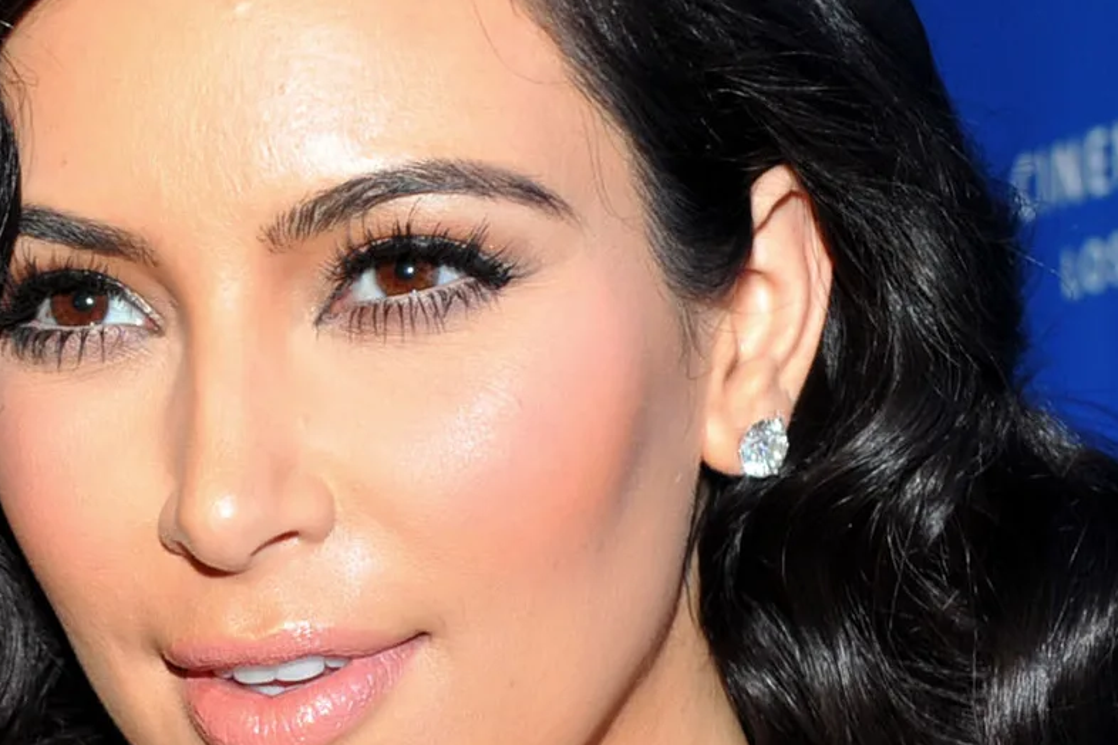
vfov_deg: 9.2
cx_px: 364
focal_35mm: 147
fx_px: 4565
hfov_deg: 13.9
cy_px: 847
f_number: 5.6
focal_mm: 60
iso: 500
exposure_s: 1/160
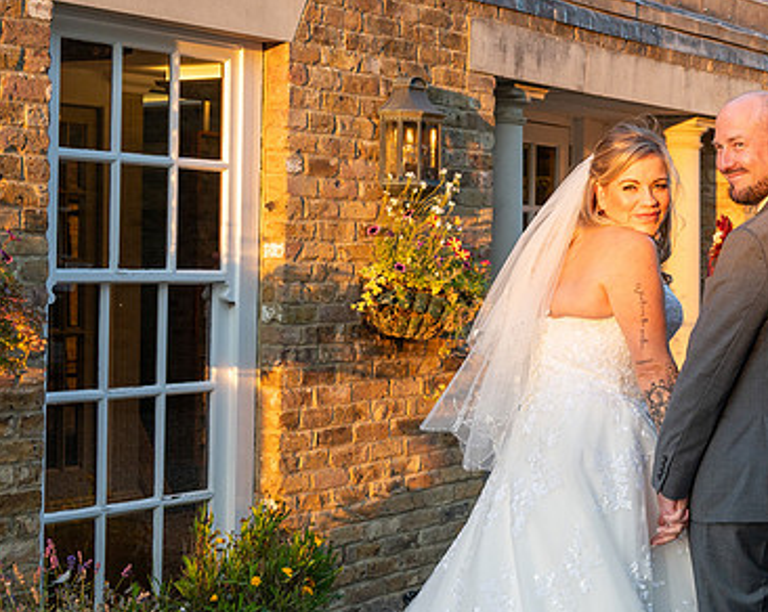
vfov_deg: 19.4
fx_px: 1794
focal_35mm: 79
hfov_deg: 24.0
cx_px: 551
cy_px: 284
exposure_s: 1/250
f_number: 5
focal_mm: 39
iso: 500
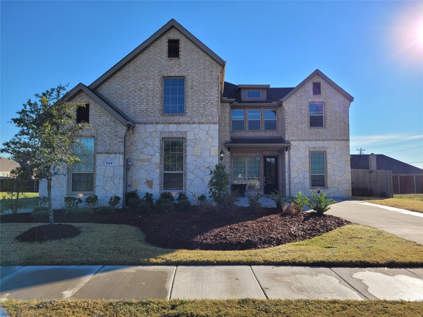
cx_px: 212
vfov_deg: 53.1
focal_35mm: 26
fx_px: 318
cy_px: 158
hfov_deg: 67.3
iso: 40
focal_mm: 5.4
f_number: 1.8
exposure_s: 1/2234
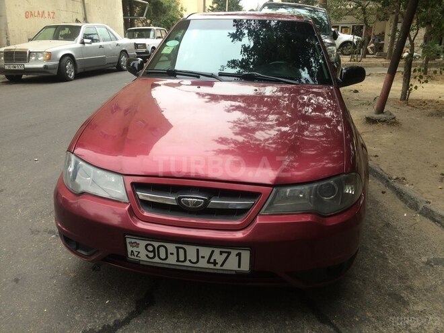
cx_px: 222
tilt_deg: -17.2
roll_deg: +0.0
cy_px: 166
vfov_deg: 48.2
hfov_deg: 61.7
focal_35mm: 29
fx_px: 372
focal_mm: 4.15
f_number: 2.2
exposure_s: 1/50
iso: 32
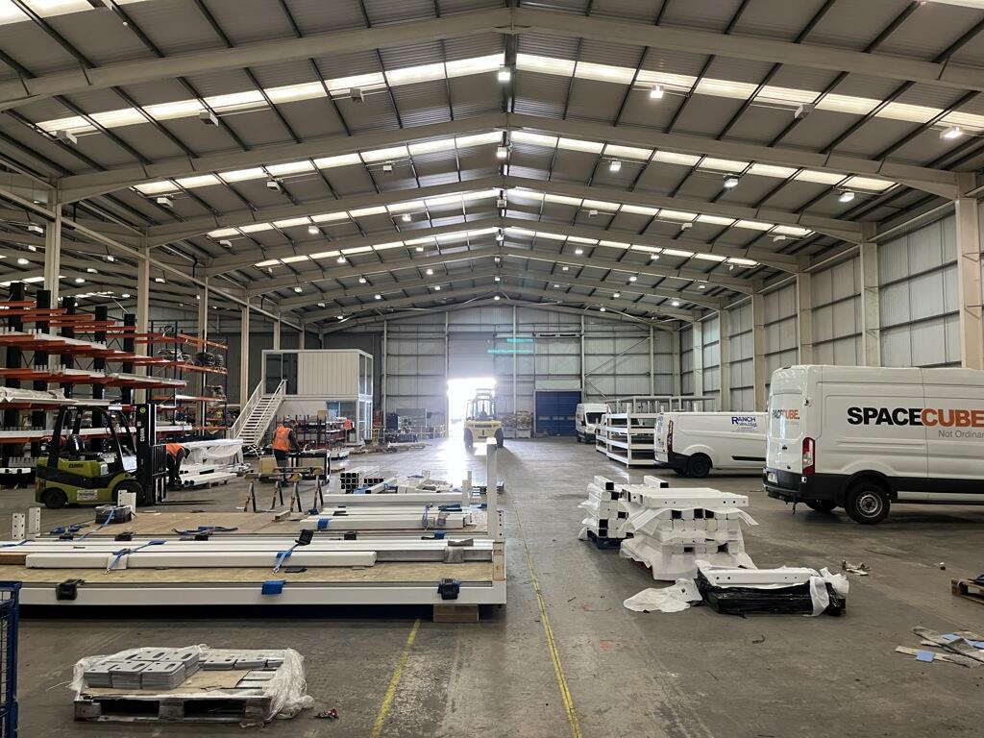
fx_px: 739
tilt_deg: +3.8
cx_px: 492
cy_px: 369
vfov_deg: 53.1
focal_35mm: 26
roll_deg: -0.2
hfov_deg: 67.3
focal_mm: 5.1
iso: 100
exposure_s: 1/50
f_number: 1.6
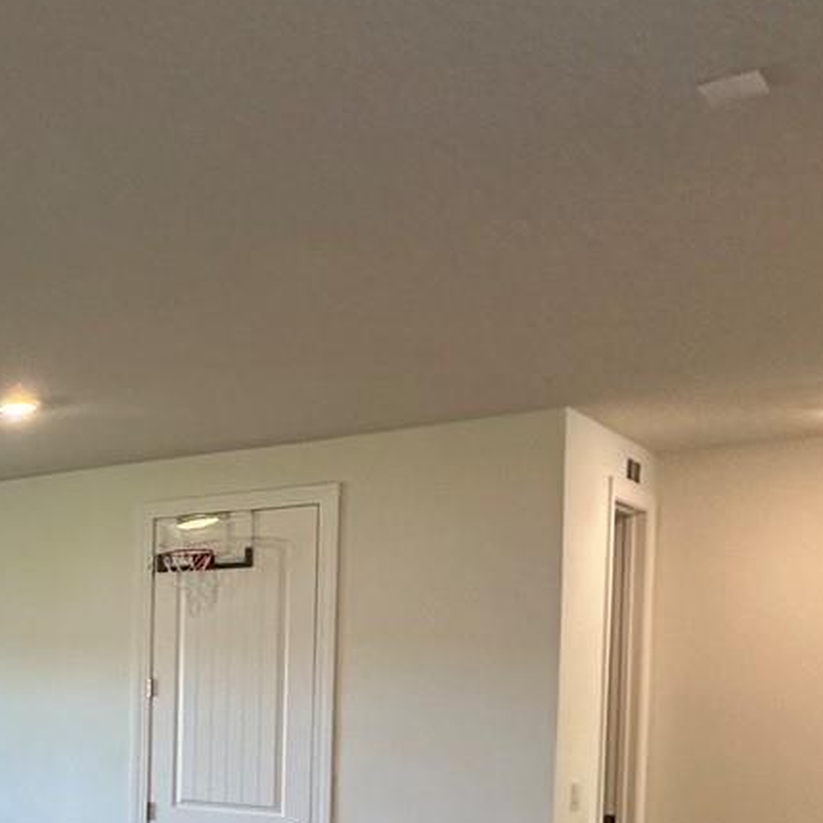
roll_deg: +0.1
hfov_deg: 27.2
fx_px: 1237
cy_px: 725
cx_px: -377
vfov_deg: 34.9
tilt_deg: -1.9
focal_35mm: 46
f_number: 2.2
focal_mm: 2.22
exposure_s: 1/120
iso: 320
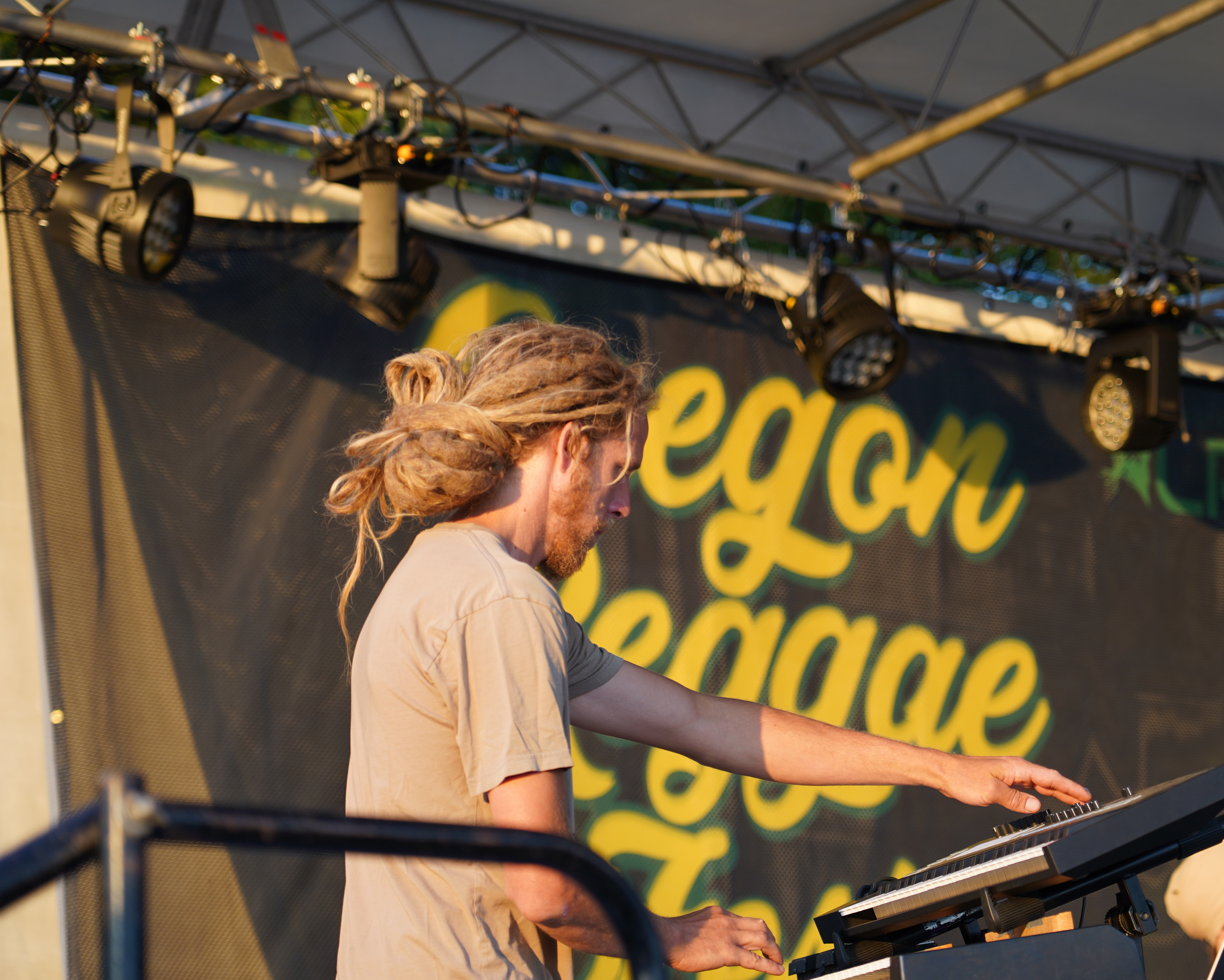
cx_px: 665
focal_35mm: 119
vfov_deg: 13.0
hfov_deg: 16.2
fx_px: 4311
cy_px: 493
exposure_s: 1/160
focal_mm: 105
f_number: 4
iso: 200
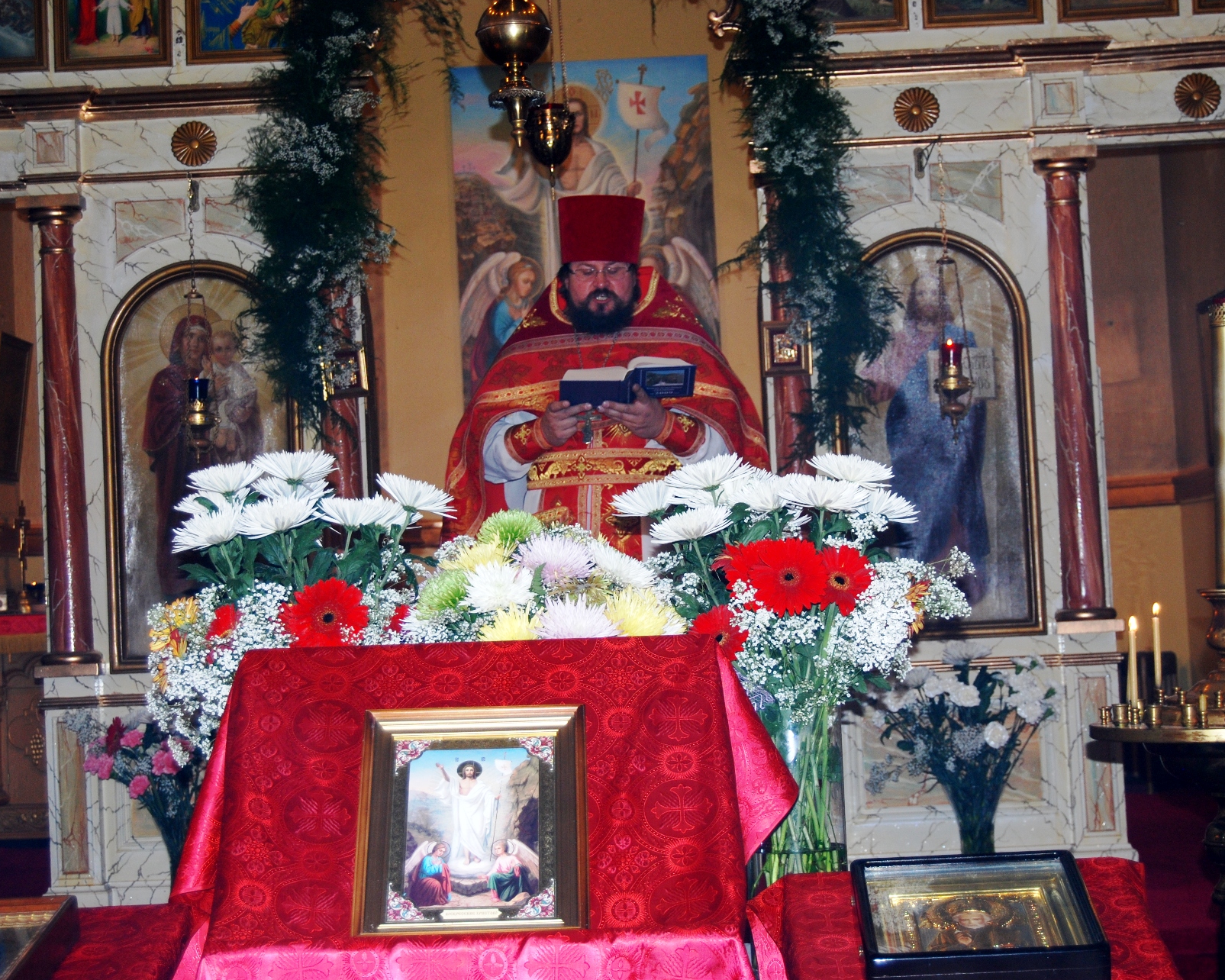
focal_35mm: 68
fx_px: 2465
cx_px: 587
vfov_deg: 22.5
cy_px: 489
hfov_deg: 27.9
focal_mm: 40
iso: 220
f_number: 5
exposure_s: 1/60
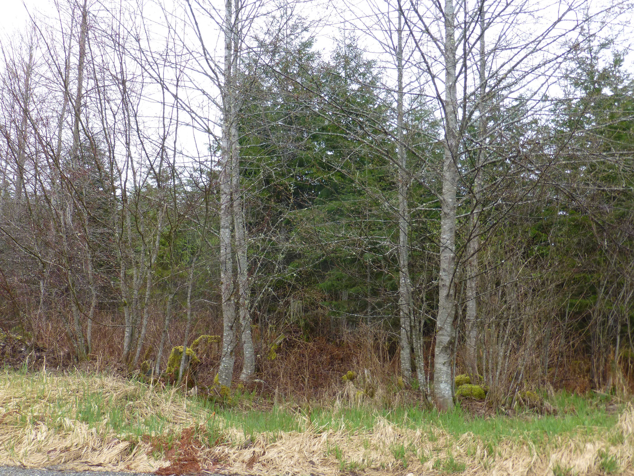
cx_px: 317
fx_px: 549
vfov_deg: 46.8
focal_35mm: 30
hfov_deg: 60.0
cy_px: 238
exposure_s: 1/125
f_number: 4
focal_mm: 5.4
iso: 100
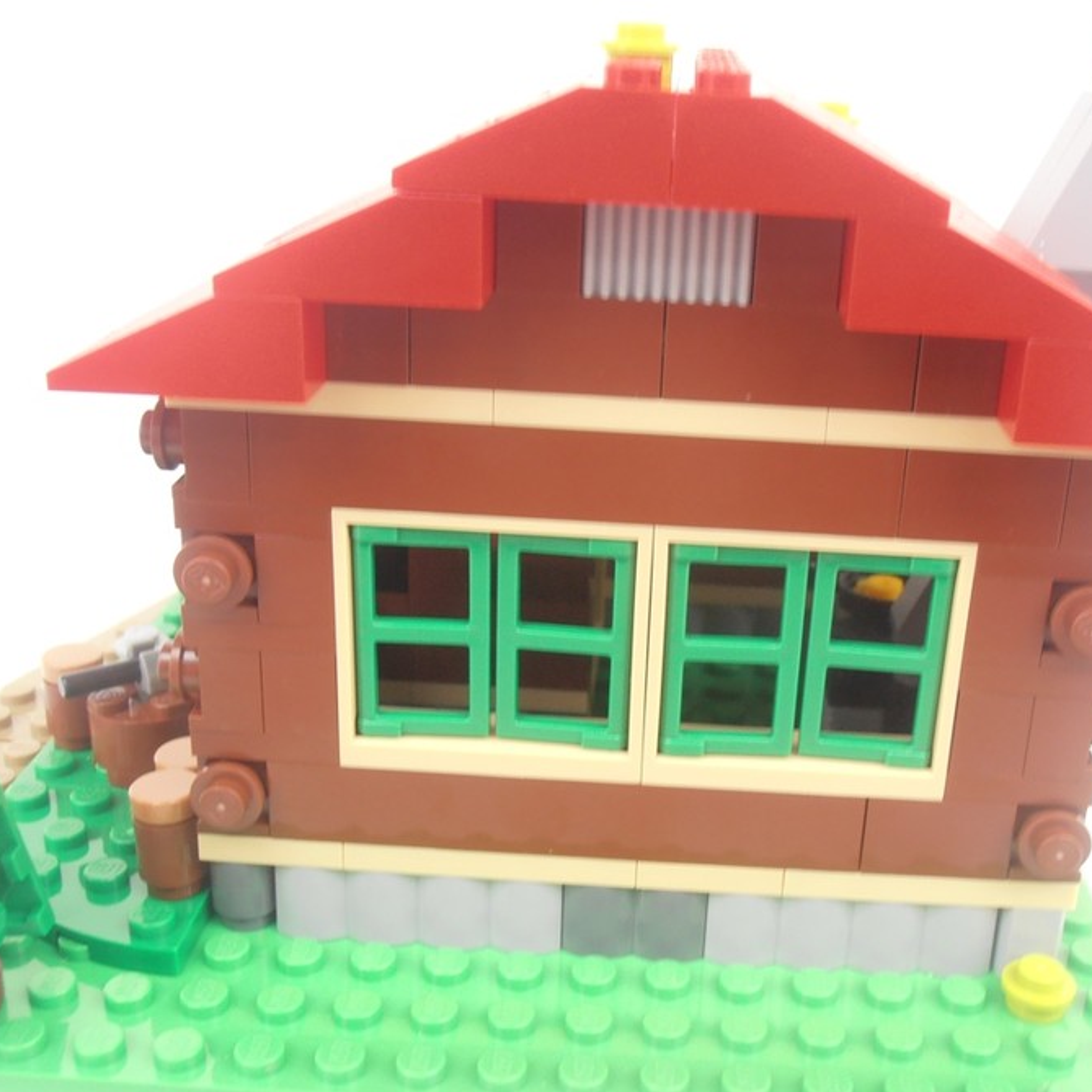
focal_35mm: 44
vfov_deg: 38.3
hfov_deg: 38.2
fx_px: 1570
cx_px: 648
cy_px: 549
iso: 125
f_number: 3.9
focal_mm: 6.61
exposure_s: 1/10
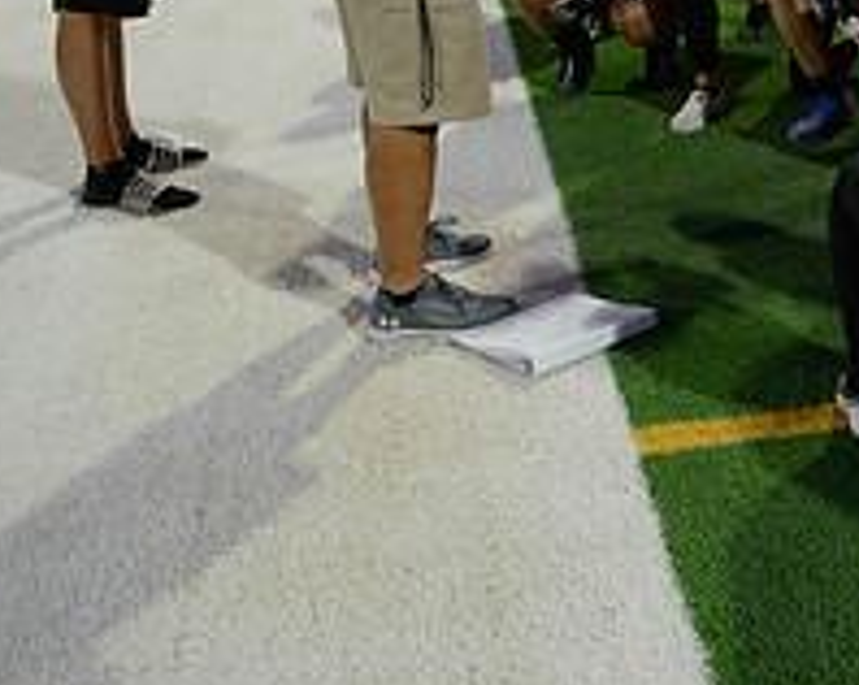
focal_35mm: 66
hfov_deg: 25.6
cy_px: 54
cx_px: 1050
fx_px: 1676
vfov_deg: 22.5
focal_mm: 24
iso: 3200
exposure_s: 1/640
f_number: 2.8
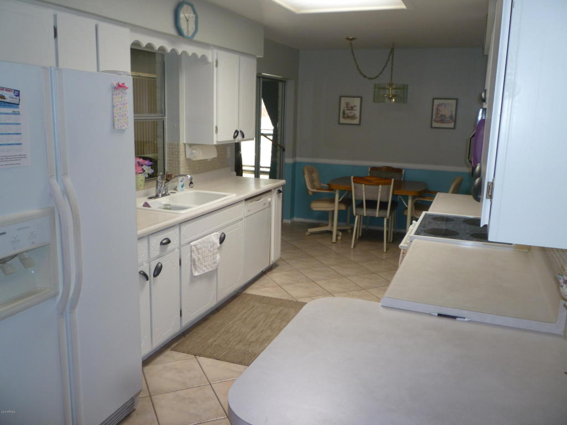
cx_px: 284
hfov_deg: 61.7
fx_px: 475
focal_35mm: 29
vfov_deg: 48.2
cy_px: 212
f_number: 3.3
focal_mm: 5.2
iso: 100
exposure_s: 1/30
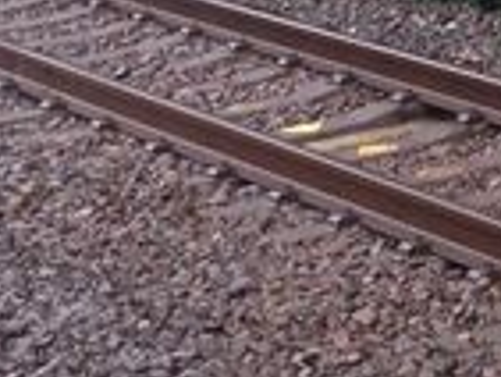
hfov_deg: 9.2
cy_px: -514
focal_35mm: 191
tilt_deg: -0.3
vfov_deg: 7.3
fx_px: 2767
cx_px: 1235
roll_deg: -0.9
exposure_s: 1/40
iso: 50
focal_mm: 4.12
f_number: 2.4
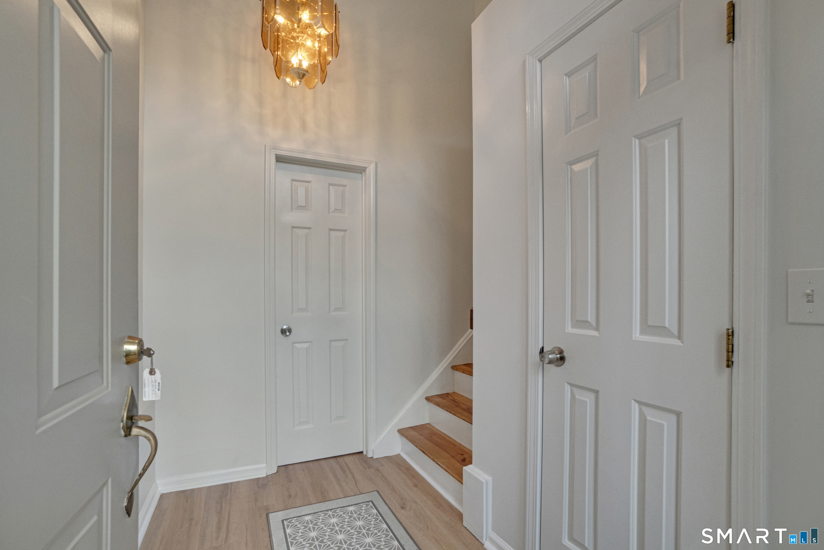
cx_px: 412
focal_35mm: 15
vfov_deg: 77.3
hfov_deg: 100.4
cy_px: 275
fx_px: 343
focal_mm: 10
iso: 1600
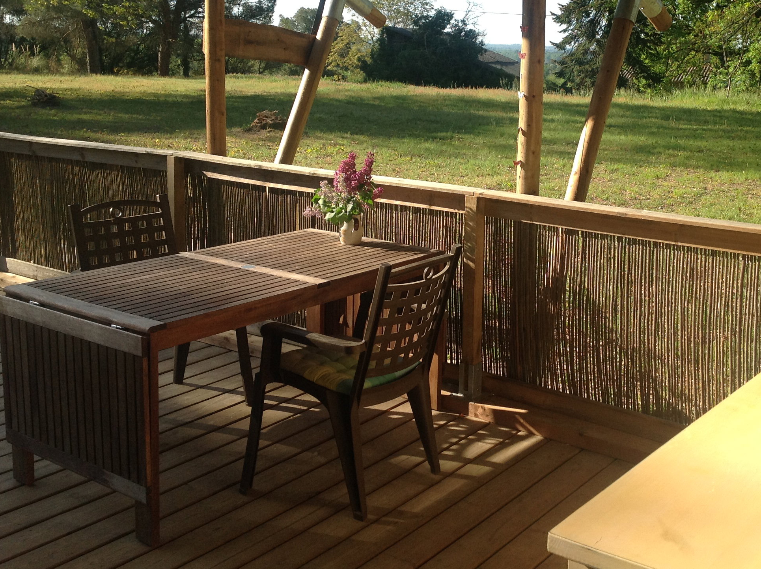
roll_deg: -2.0
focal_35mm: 47
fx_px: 1032
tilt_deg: -9.0
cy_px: 198
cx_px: 482
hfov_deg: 40.2
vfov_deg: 30.6
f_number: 2.4
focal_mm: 4.28
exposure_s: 1/657
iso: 50
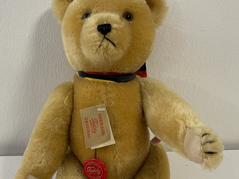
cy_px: 113
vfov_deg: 30.1
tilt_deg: -26.9
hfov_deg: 39.4
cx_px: 93
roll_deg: +2.1
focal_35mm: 48
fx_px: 331
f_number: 1.6
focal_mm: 5.1
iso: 80
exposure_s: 1/50
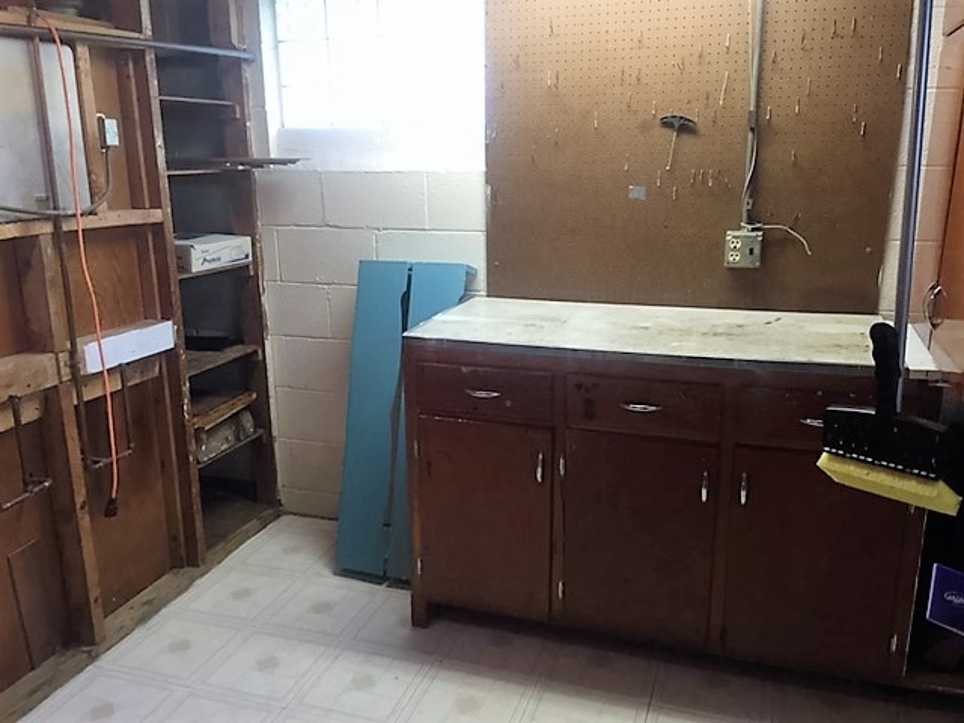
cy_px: 362
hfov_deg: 61.7
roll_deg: -1.0
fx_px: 808
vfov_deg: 48.2
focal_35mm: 29
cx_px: 482
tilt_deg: -13.5
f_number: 2.2
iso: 80
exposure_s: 1/30
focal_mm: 4.15
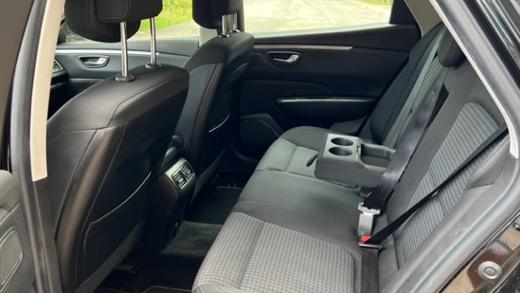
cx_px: 273
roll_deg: -0.2
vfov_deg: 35.6
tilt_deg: -24.0
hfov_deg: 59.5
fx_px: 455
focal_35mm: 33
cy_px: 160
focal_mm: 5.7
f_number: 1.5
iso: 100
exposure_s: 1/121
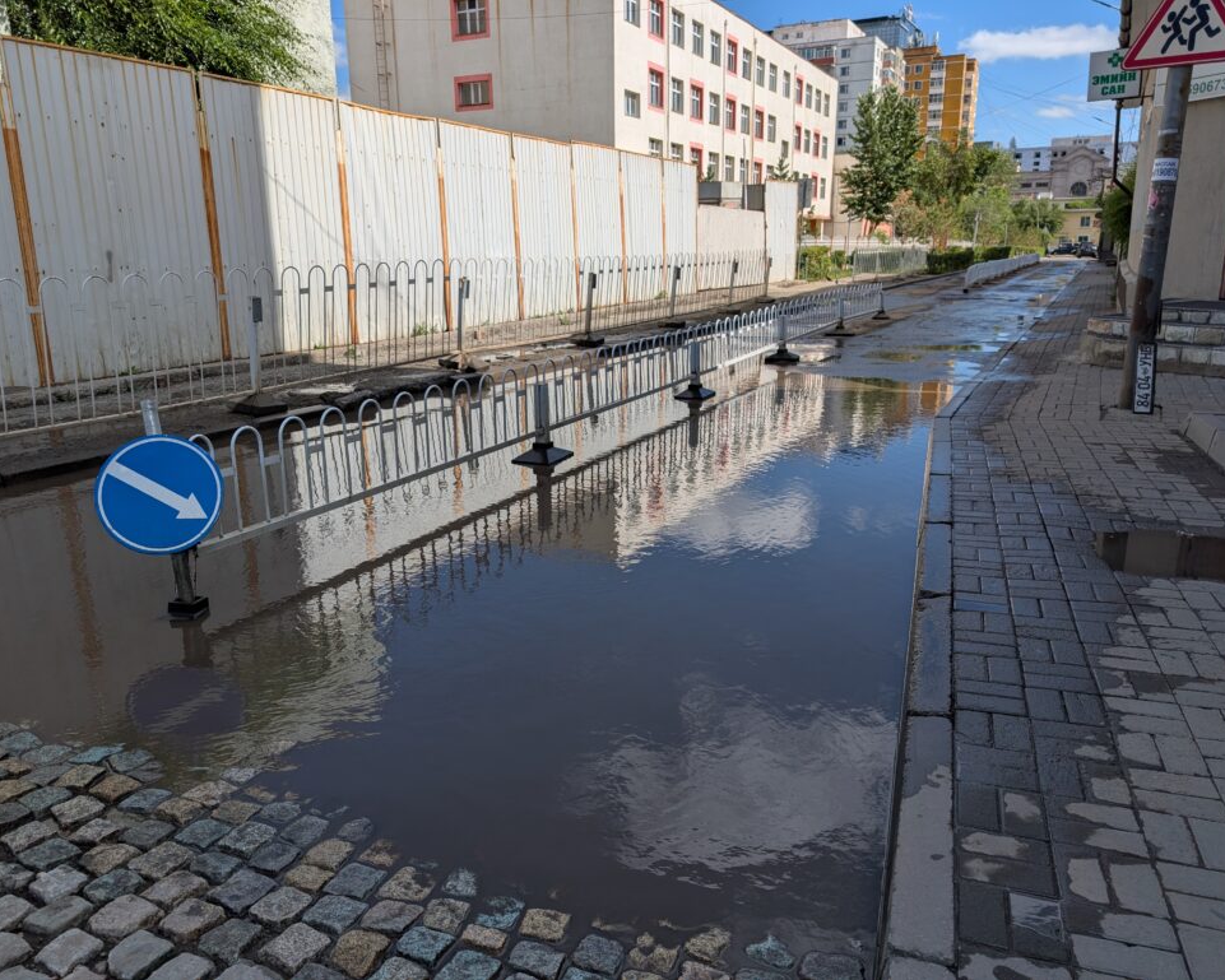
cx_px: 586
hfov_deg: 68.1
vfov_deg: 56.8
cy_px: 490
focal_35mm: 25
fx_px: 906
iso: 18
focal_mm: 6.9
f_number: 1.68
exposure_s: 1/1393
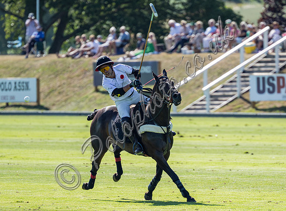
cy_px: 170
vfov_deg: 2.1
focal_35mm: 703
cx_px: 157
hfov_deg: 2.8
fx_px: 5783
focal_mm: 400
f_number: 5.6
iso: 200
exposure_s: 1/800
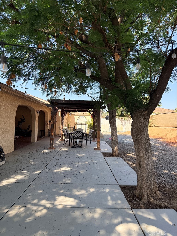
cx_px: 88
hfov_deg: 56.8
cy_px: 118
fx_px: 164
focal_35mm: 24
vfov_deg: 71.6
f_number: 1.78
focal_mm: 6.76
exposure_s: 1/1122
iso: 100
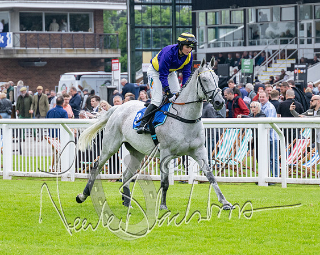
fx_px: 2370
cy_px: 127
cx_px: 149
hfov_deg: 7.7
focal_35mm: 250
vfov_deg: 6.2
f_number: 4
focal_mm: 115
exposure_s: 1/800
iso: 400
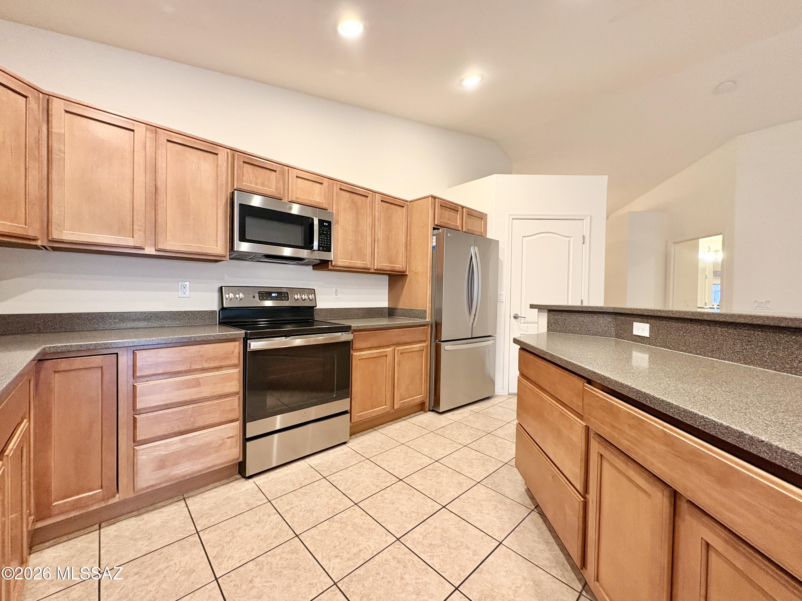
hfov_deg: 102.1
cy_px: 300
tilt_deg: -0.6
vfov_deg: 85.7
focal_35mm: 14
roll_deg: -0.4
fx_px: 324
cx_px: 401
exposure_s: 1/60
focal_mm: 2.22
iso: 400
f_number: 2.2
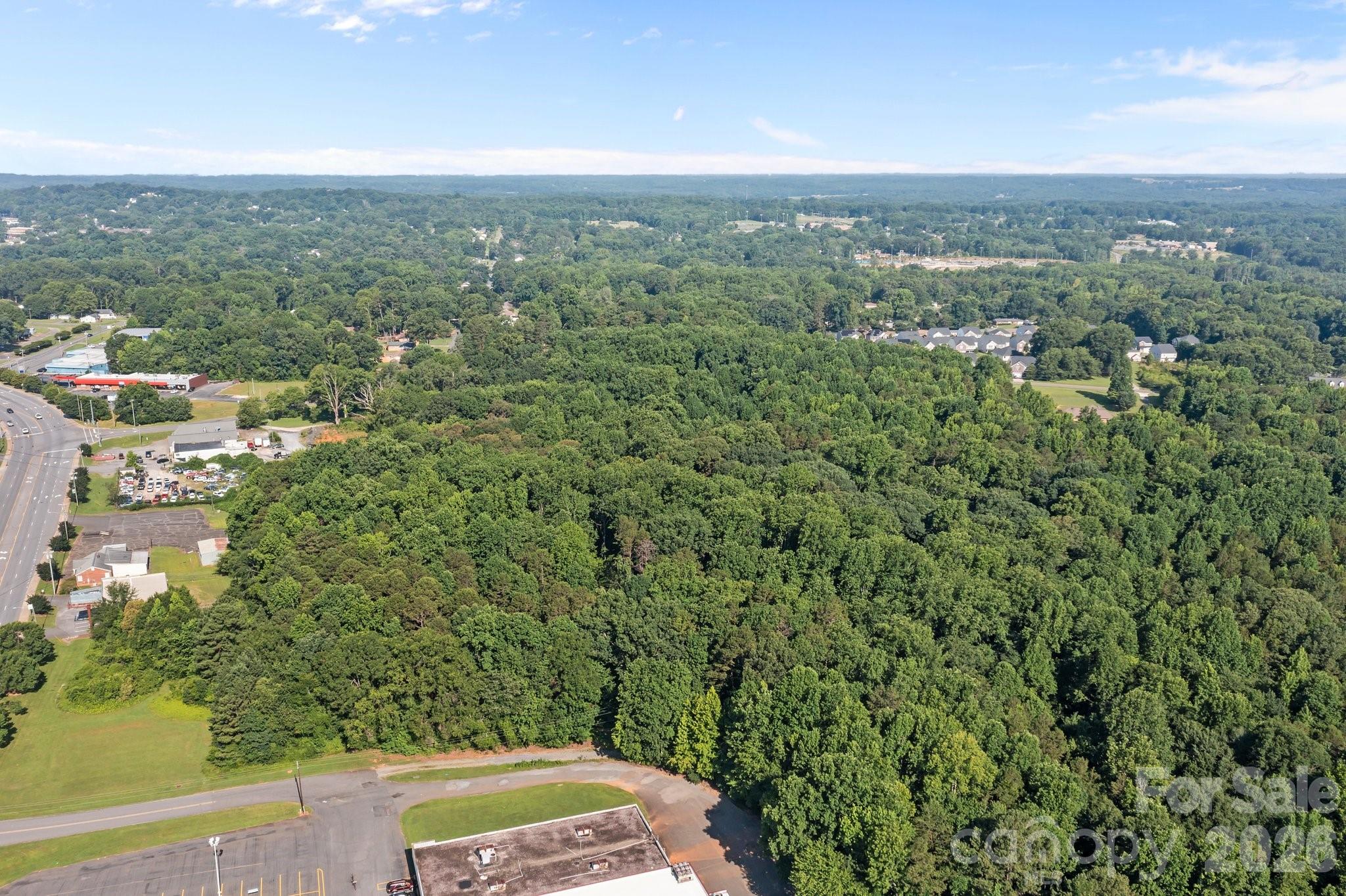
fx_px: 1046
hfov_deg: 65.5
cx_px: 673
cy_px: 448
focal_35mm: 28
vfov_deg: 46.4
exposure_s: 1/400
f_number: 5
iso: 100
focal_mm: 10.26
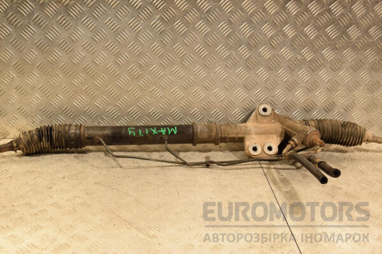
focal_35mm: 48
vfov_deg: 28.1
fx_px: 509
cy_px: 127
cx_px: 191
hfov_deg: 41.1
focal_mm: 32
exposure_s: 1/160
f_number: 6.3
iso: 800
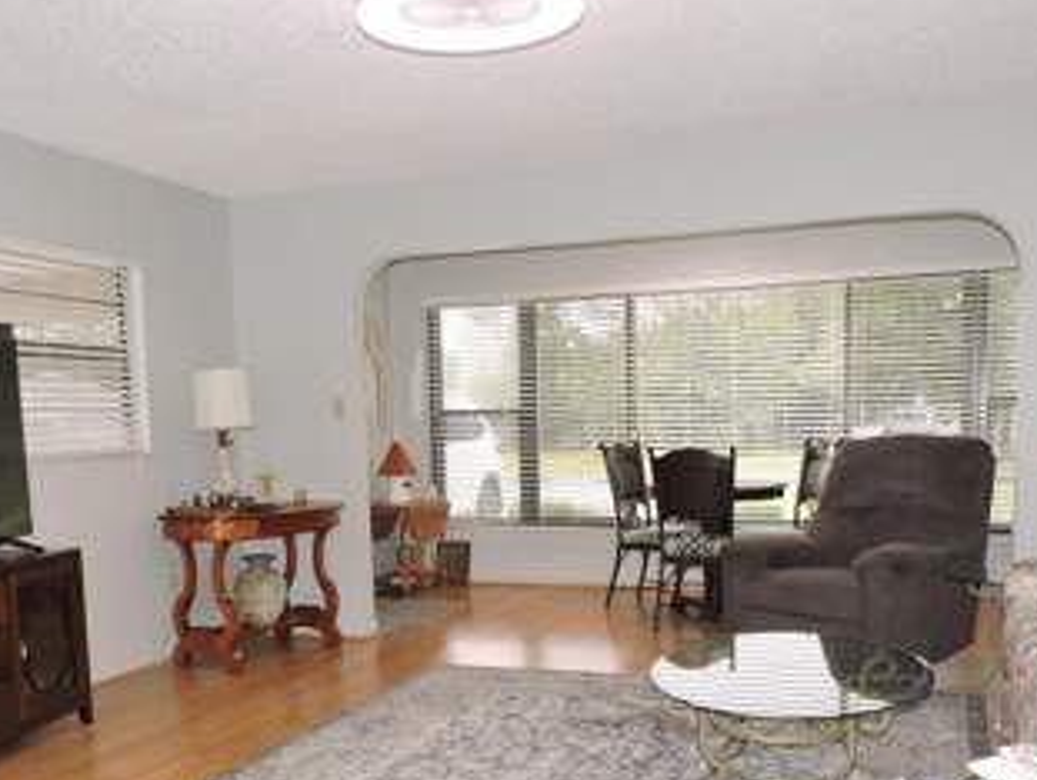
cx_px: 447
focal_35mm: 37
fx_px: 1110
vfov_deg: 38.1
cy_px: 547
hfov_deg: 49.9
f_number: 3
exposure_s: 1/30
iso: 200
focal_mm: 4.3
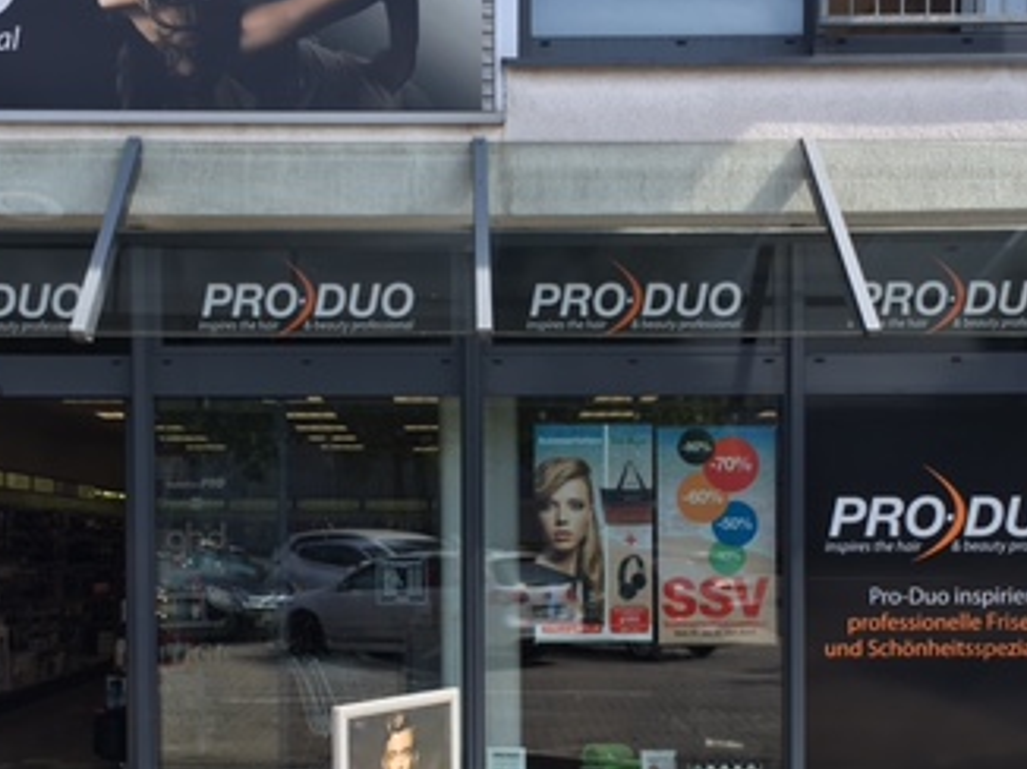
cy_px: 583
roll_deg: -0.3
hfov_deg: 33.8
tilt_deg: -0.6
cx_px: 457
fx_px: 1690
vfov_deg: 25.3
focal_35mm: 57
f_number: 2.2
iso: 25
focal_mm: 4.15
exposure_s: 1/601
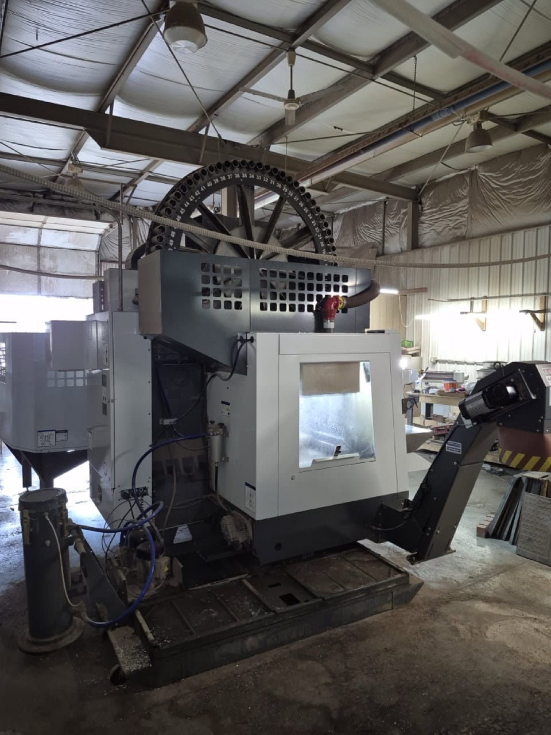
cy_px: 368
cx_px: 276
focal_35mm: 23
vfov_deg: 73.9
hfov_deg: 58.9
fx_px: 488
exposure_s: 1/24
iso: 160
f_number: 1.8
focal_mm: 5.4
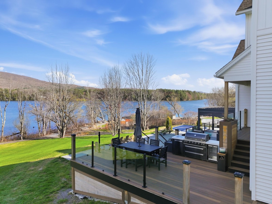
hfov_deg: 71.6
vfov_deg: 56.8
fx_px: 189
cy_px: 102
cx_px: 136
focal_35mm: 24
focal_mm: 12.3
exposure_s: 1/1250
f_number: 2.8
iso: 190
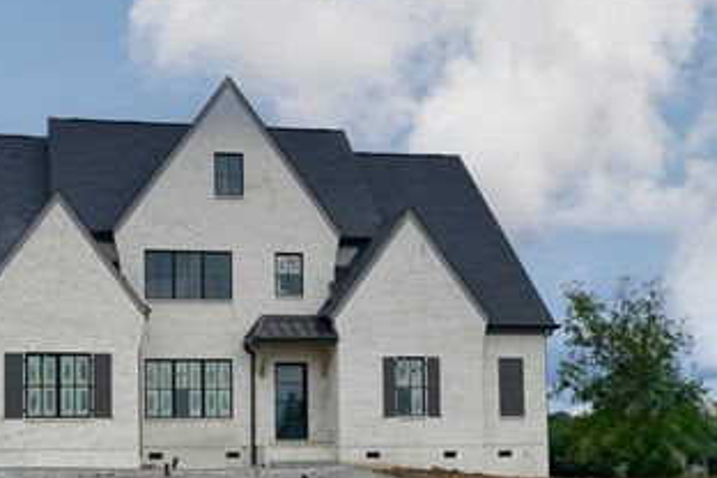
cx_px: 156
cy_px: 234
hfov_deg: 46.2
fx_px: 797
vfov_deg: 33.4
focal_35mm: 40
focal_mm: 6.76
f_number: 1.78
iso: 80
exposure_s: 1/9091
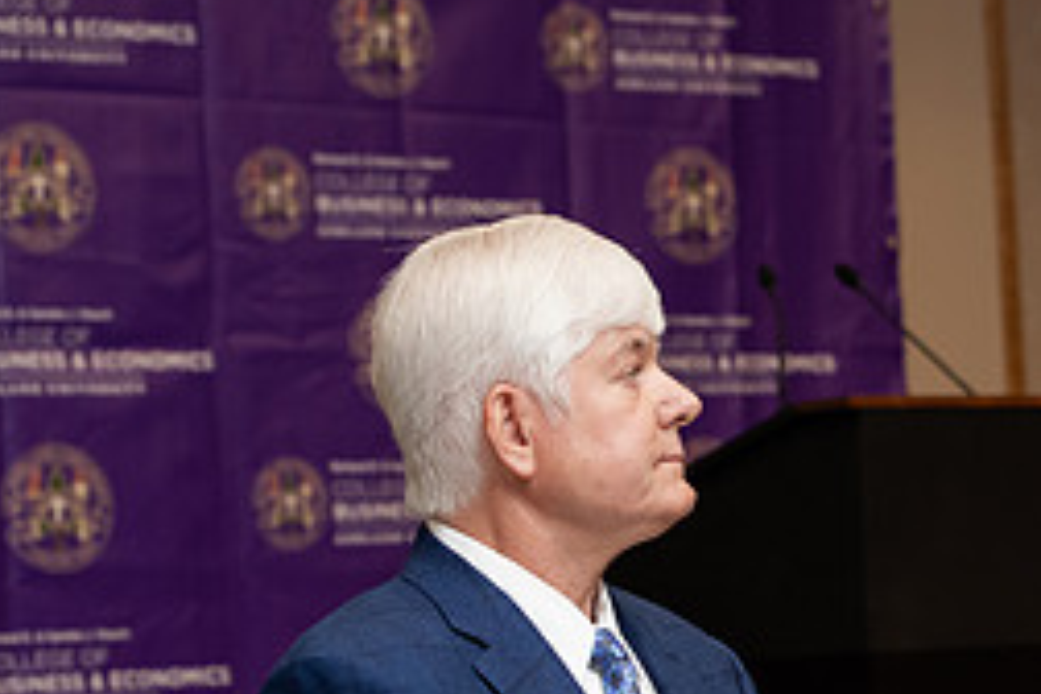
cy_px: 700
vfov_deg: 8.5
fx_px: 4655
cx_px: 1074
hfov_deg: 12.6
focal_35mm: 161
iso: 1250
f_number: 5
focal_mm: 70
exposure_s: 1/200
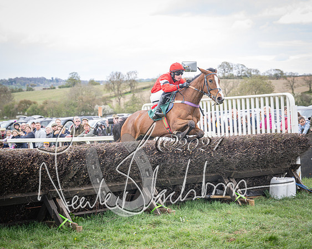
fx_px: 862
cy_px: 134
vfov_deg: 16.5
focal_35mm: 93
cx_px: 196
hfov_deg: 20.5
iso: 500
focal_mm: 70
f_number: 4
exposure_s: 1/800
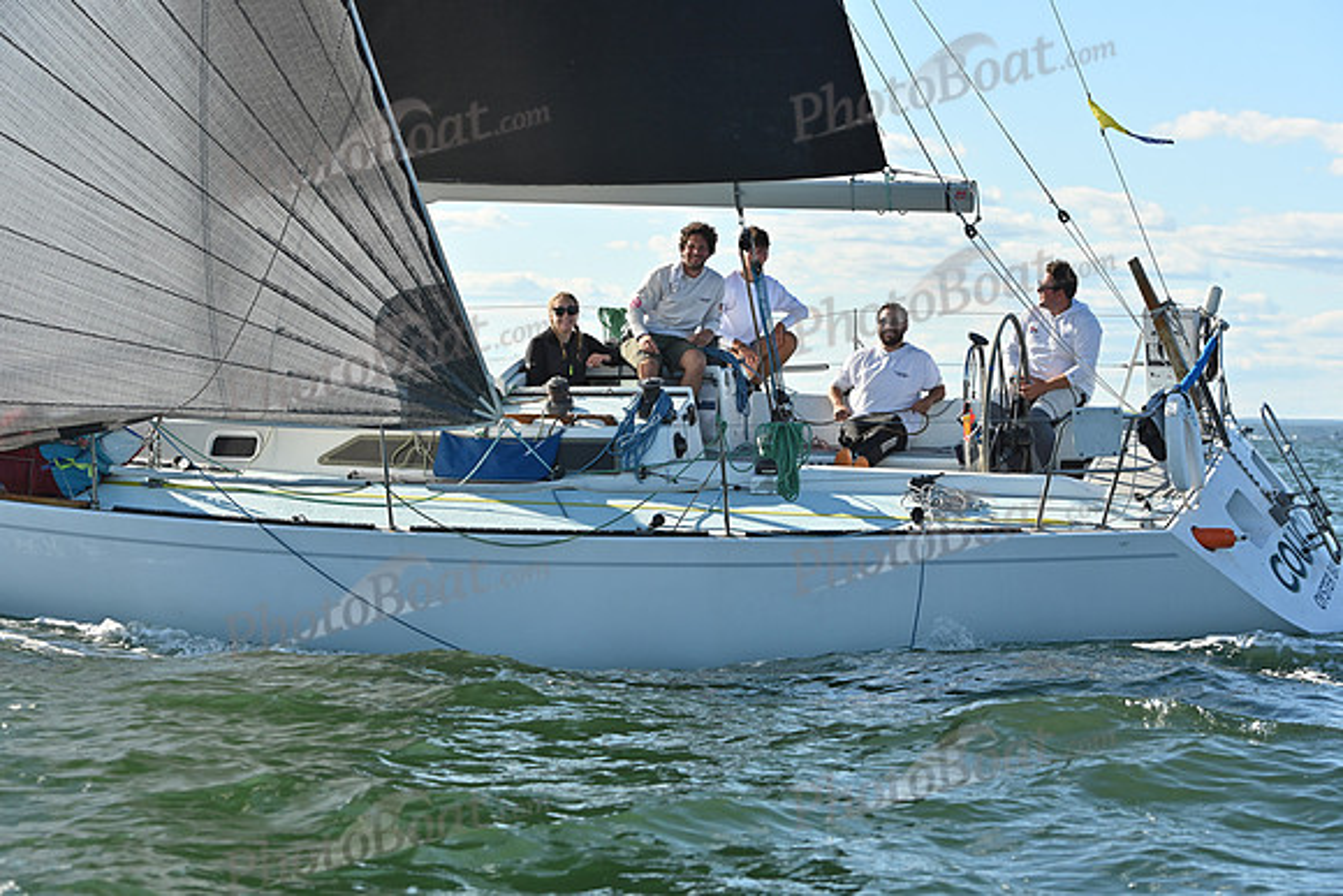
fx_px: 3433
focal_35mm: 92
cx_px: 672
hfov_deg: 22.1
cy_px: 448
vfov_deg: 14.9
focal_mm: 92
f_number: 5.6
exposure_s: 1/1250
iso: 320
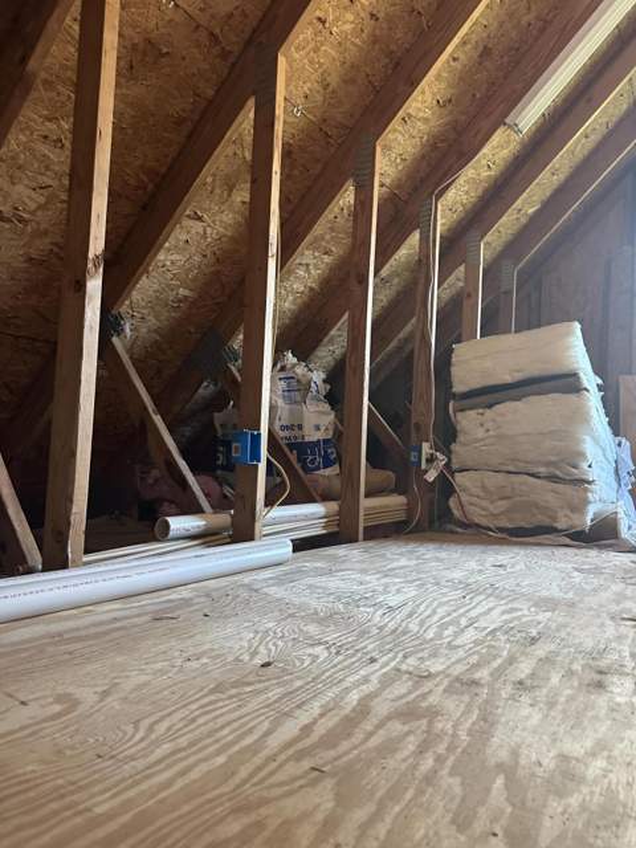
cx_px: 318
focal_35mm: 24
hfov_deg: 56.8
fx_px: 588
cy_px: 424
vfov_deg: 71.6
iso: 500
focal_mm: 6.86
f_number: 1.78
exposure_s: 1/60
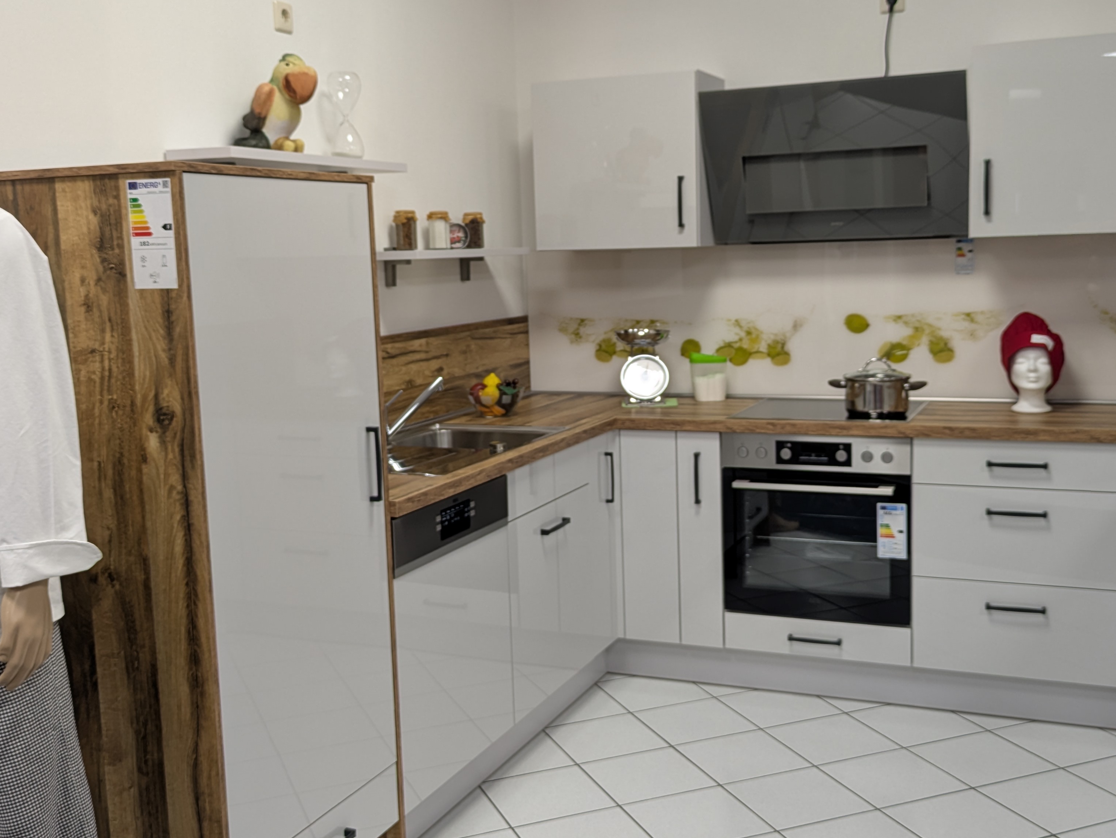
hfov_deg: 48.9
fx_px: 1226
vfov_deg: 37.7
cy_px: 431
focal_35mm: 38
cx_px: 618
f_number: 1.89
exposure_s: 1/25
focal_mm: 5.43
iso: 55
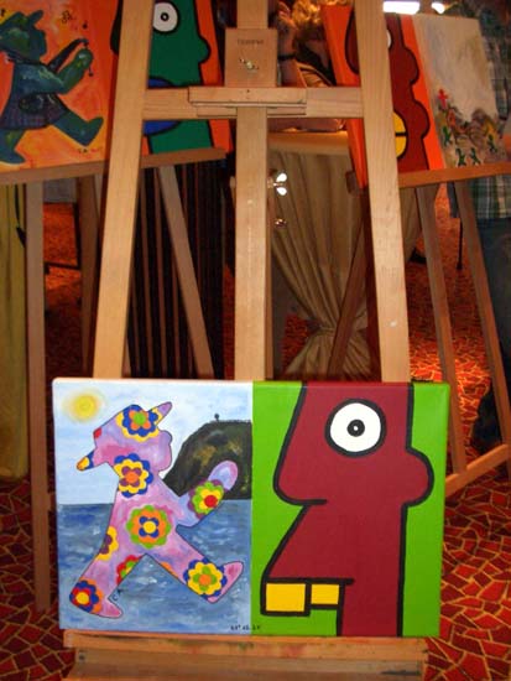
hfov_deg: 35.2
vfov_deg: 45.8
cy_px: 340
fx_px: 806
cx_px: 256
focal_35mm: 41
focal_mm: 6.8
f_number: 2.8
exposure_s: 1/60
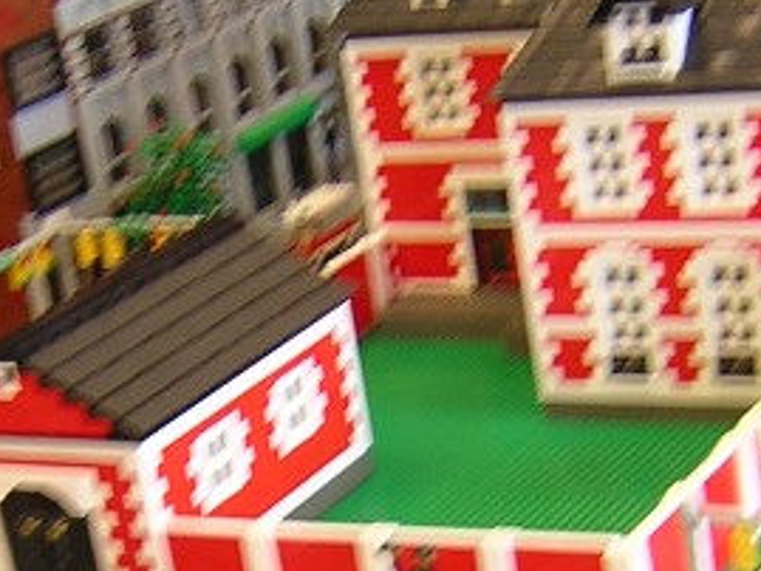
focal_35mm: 107
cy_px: 546
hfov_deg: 18.3
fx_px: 2353
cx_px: 257
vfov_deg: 13.7
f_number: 2.6
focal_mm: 4.7
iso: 100
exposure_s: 1/13.5
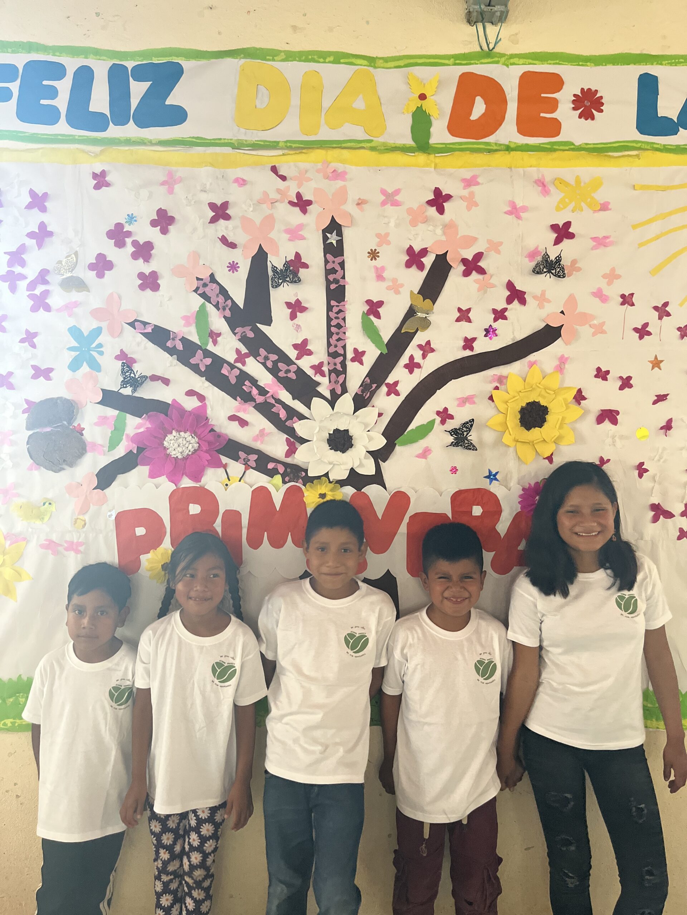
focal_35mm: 26
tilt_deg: +0.1
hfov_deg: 53.1
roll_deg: -1.9
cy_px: 458
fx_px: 688
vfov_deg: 67.3
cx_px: 344
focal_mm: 5.1
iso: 320
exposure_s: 1/60
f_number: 1.6
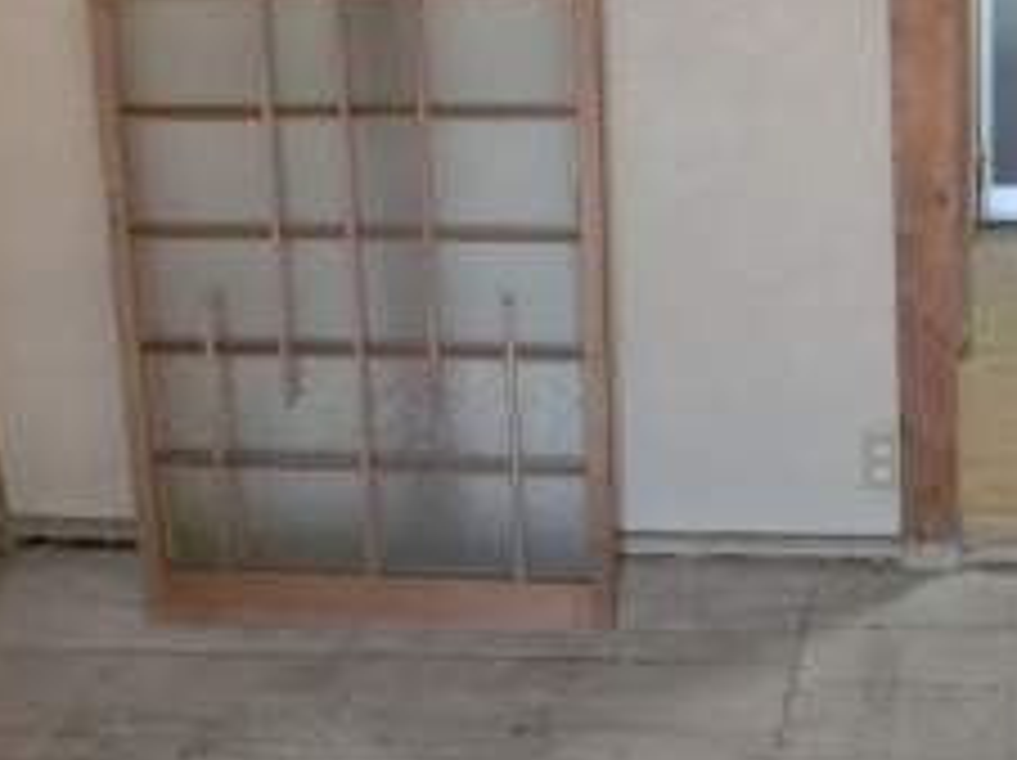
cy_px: 414
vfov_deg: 21.6
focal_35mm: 68
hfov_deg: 28.0
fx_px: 1996
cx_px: 819
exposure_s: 1/80
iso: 800
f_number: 3
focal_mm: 4.24
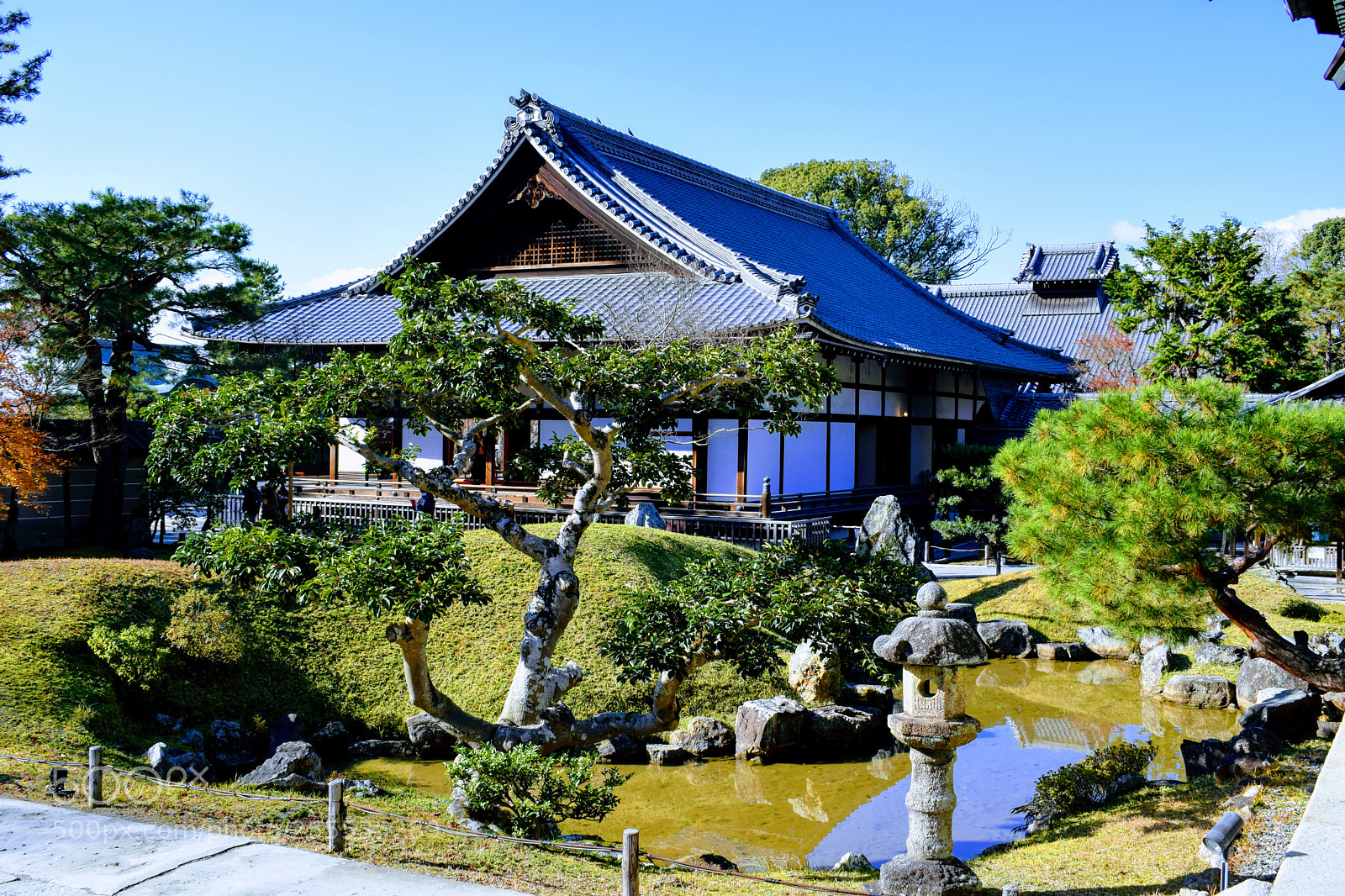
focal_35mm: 38
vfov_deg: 35.5
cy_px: 448
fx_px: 1401
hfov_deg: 51.3
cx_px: 672
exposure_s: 1/250
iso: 200
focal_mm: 25
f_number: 8
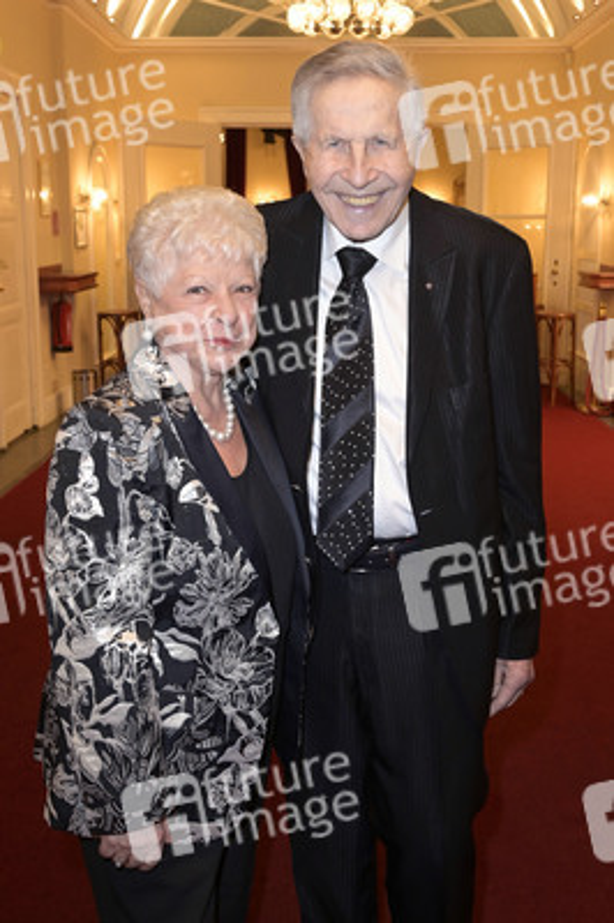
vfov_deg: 54.5
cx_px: 307
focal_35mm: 35
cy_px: 462
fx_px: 897
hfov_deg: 37.8
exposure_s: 1/60
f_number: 5.6
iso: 2500
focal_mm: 35
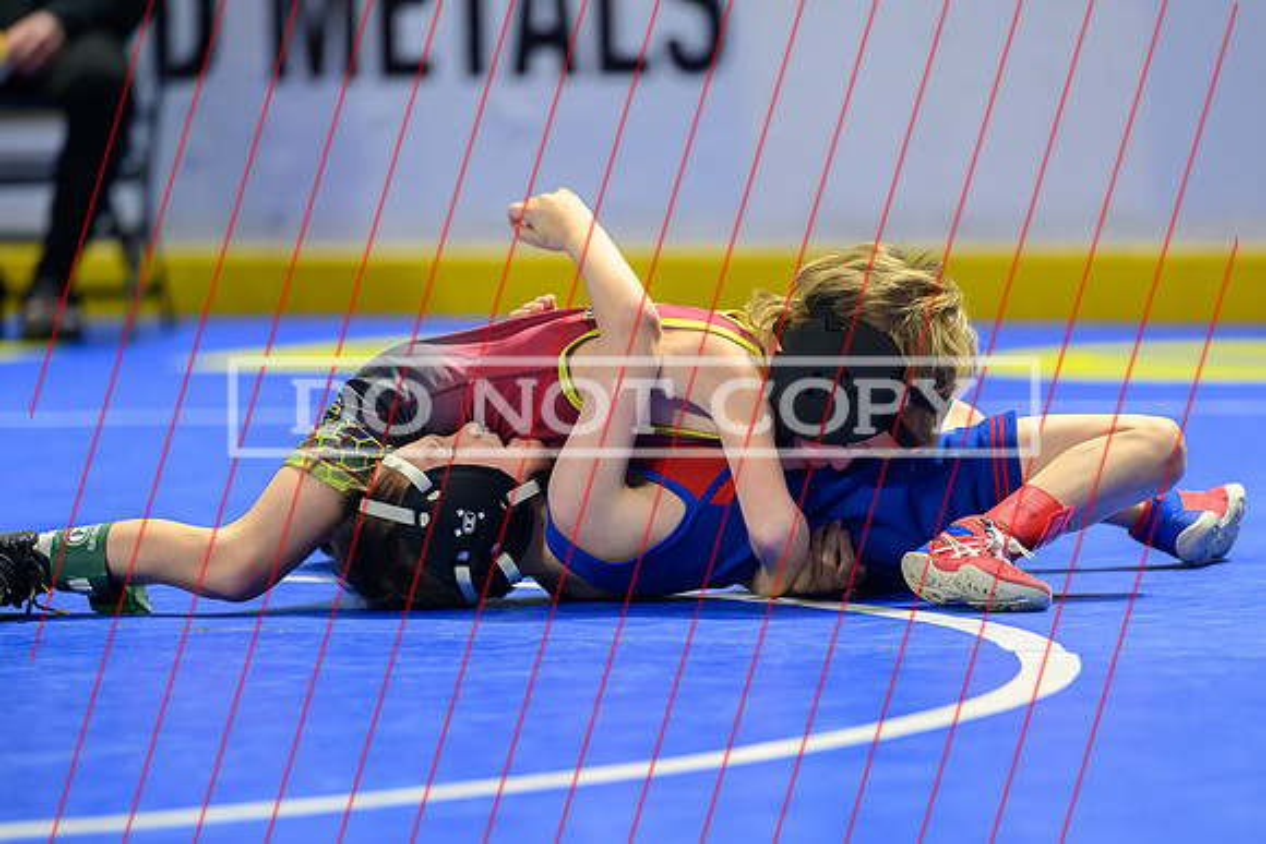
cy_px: 480
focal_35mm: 253
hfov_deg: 8.1
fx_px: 8908
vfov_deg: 5.4
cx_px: 635
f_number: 2.8
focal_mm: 200
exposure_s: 1/800
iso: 3600
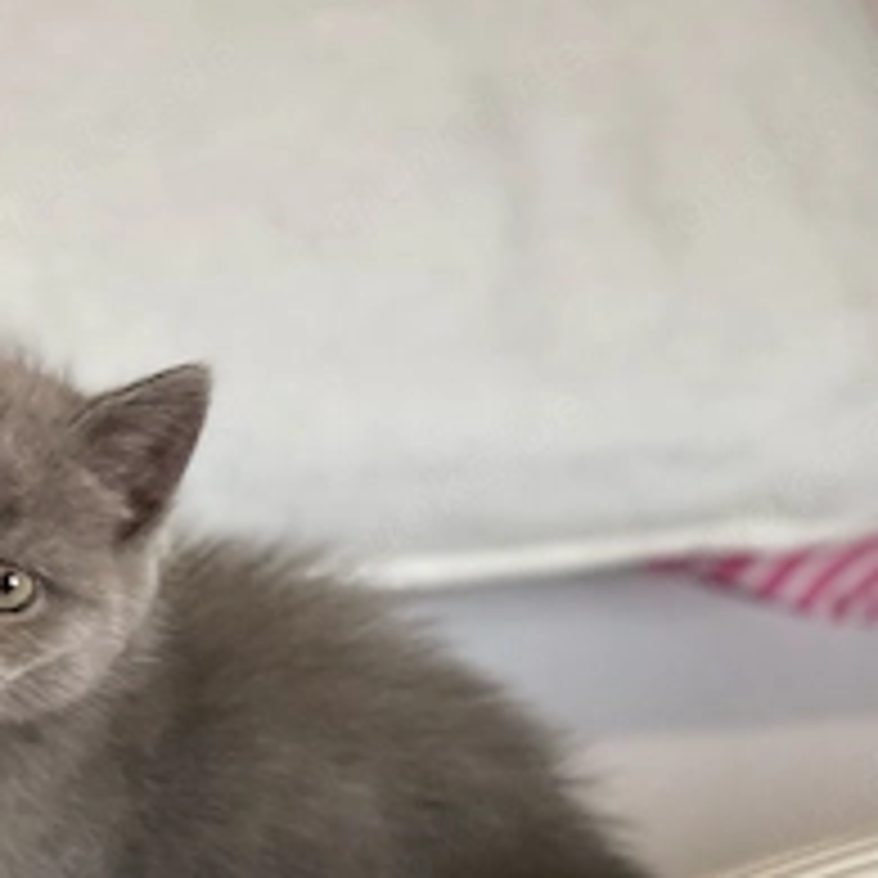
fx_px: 3329
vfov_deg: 14.8
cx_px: 207
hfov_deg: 15.0
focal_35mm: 116
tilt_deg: -35.1
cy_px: 887
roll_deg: -7.0
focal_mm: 7.5
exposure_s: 1/121
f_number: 2.2
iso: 250
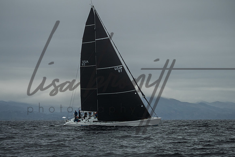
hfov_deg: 13.0
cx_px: 112
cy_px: 86
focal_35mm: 157
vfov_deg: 8.7
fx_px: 1028
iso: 500
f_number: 5
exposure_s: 1/3200
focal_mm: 135
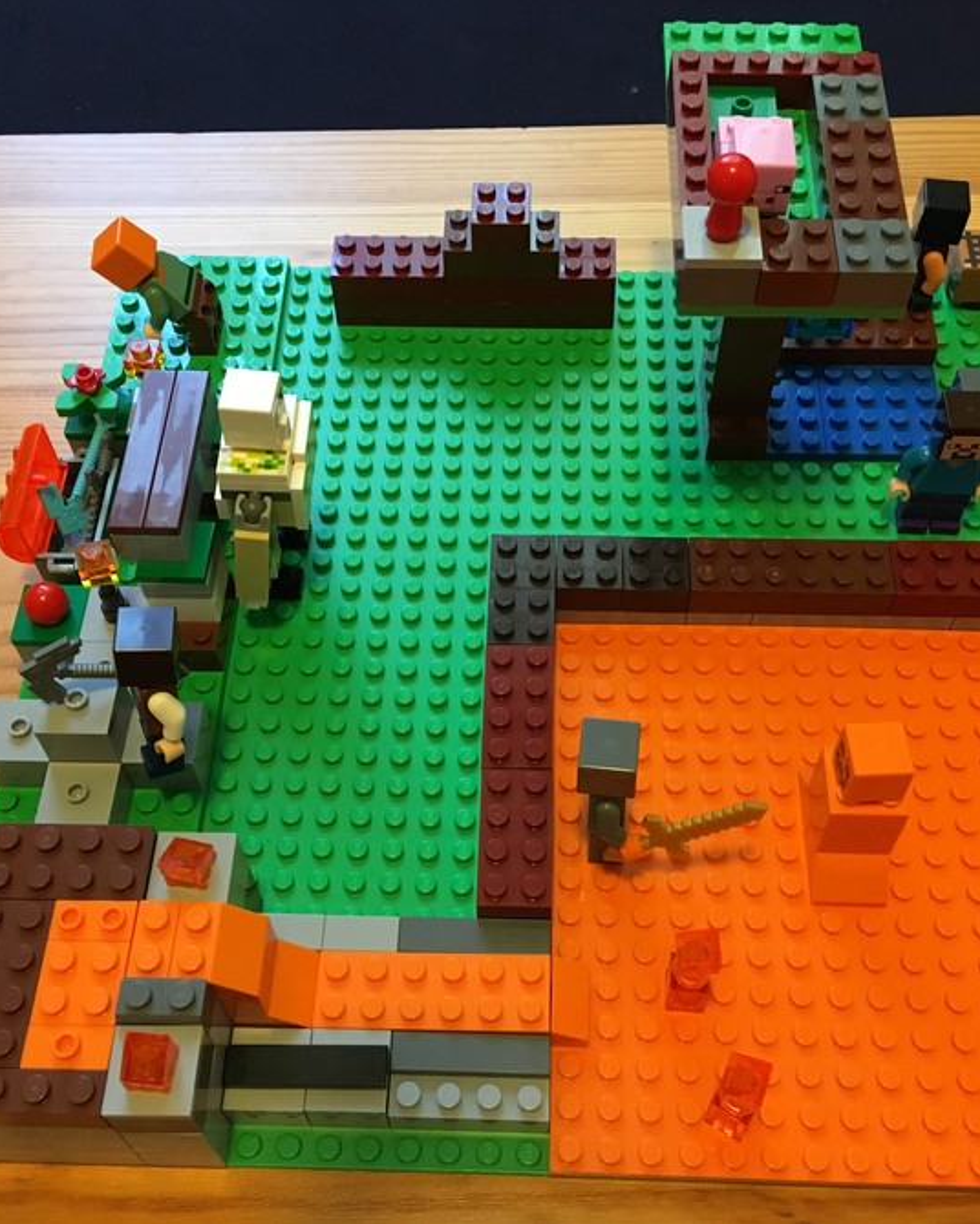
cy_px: 609
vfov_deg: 47.9
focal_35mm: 38
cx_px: 492
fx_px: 1378
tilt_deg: -56.6
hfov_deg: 39.2
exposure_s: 1/17
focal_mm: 4.15
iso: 200
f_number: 2.2
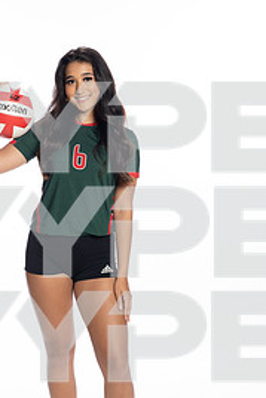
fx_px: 930
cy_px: 233
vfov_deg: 24.1
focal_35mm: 84
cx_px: 94
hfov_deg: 16.3
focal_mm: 50
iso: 400
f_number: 8
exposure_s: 1/250
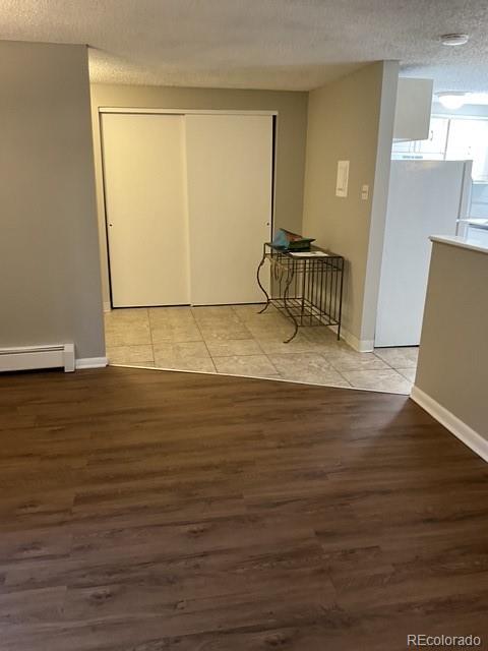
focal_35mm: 29
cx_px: 244
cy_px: 326
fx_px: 545
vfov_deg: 61.7
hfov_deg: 48.2
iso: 125
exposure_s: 1/60
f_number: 1.8
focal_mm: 3
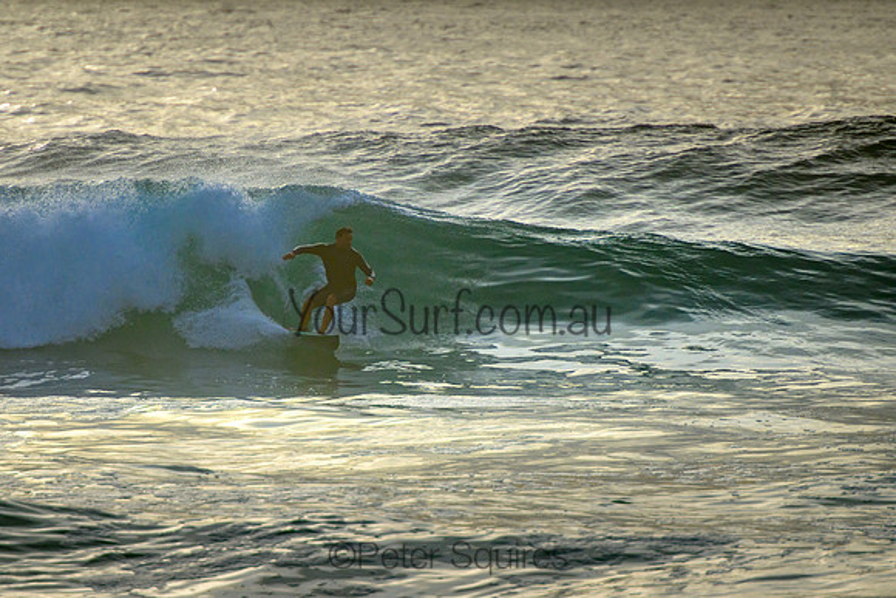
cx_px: 378
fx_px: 13686
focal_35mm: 550
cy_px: 286
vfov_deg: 2.5
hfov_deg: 3.7
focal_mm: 400
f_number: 5.6
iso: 640
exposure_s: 1/2000
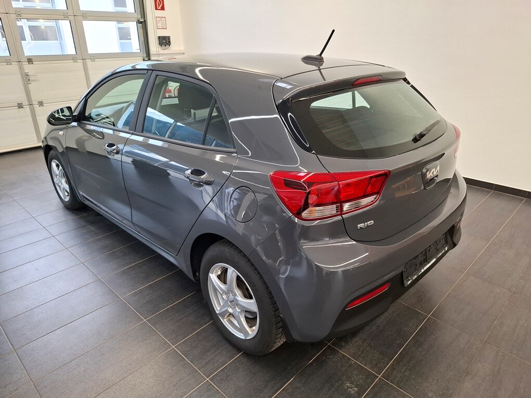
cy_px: 199
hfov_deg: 73.9
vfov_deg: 58.9
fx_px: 353
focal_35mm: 23
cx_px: 266
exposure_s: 1/100
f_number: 1.8
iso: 80
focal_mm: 5.54
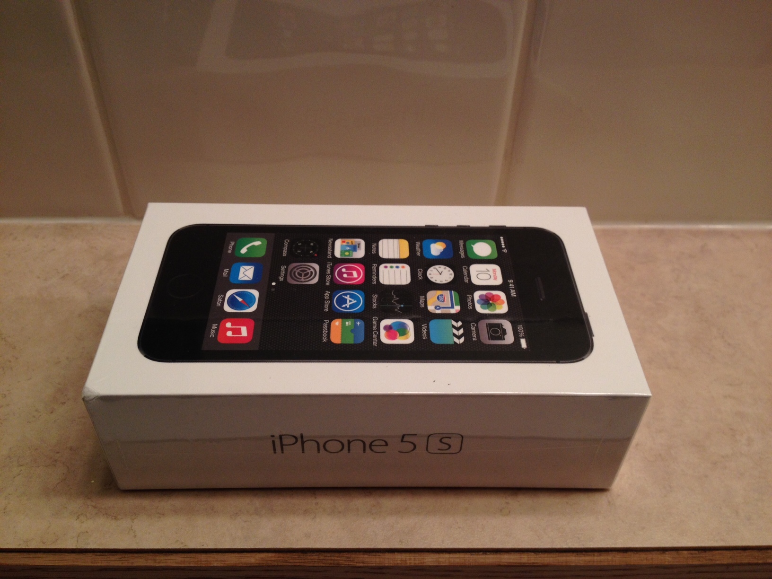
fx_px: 781
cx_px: 386
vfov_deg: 40.7
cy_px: 290
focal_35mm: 35
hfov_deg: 52.6
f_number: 2.4
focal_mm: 4.28
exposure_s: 1/60
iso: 64
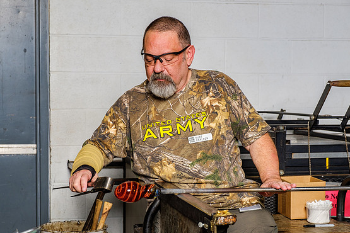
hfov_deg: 24.2
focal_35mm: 84
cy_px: 123
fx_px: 817
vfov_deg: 16.3
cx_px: 160
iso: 200
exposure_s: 1/125
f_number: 5.6
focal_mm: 51.6
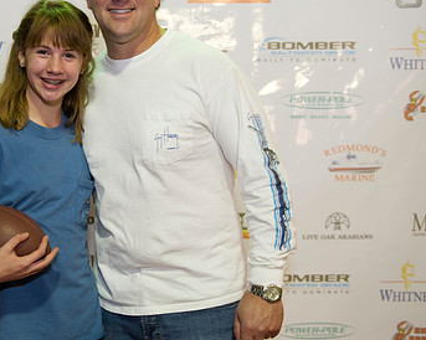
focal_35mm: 54
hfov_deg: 34.4
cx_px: 133
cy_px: 141
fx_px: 680
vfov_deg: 28.0
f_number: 3.5
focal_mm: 34
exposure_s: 1/60
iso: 1250
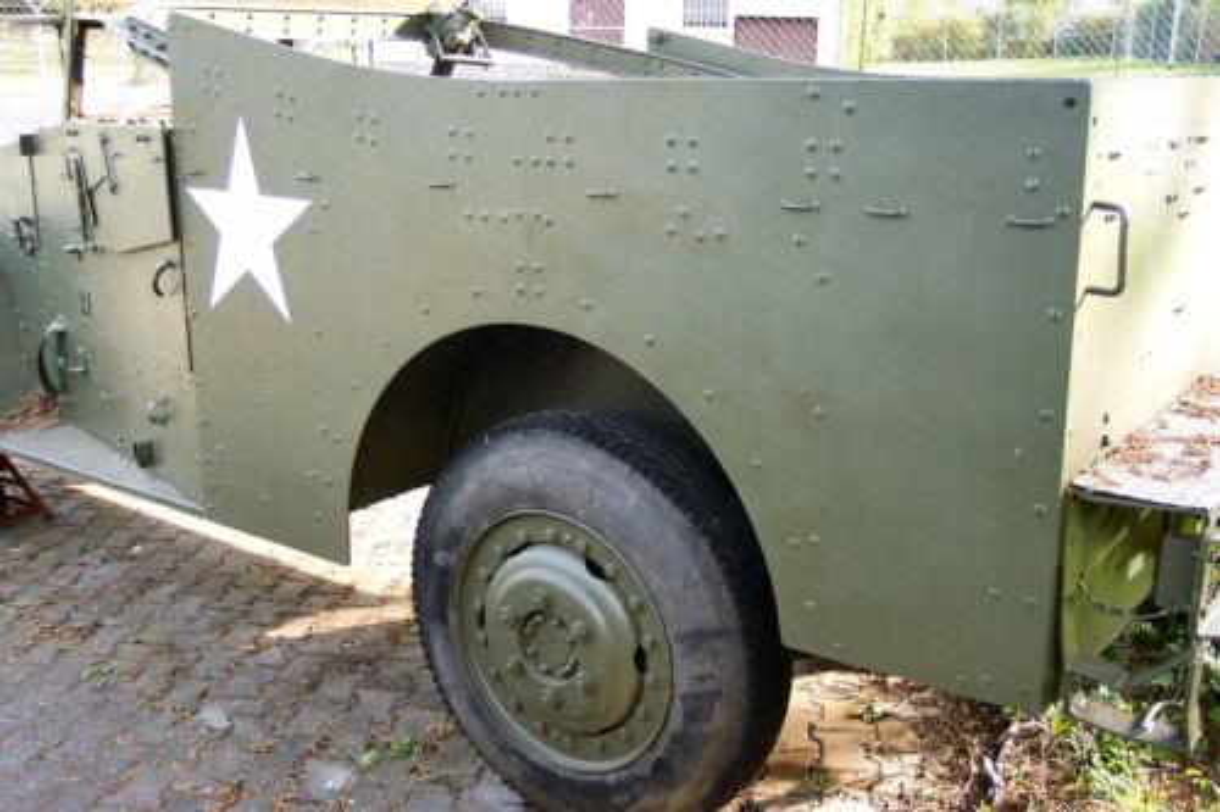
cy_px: 406
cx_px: 610
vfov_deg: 35.0
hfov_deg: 50.7
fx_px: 1287
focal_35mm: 38
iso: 120
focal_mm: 8
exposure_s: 1/90
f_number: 2.8
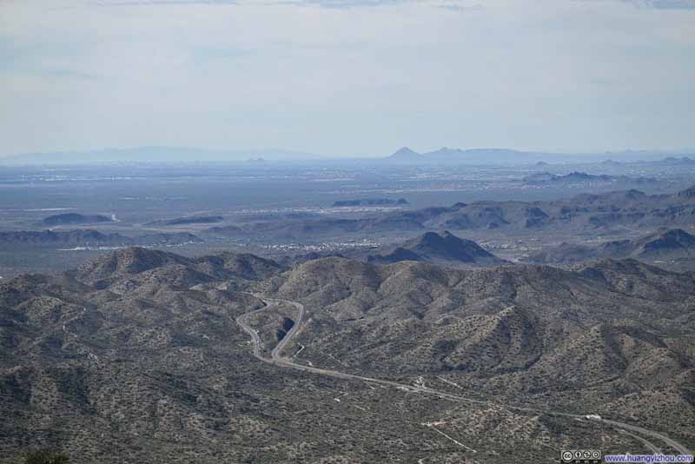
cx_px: 348
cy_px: 232
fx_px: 2317
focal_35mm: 120
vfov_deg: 11.4
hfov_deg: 17.1
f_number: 5
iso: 100
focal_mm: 120
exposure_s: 1/2000
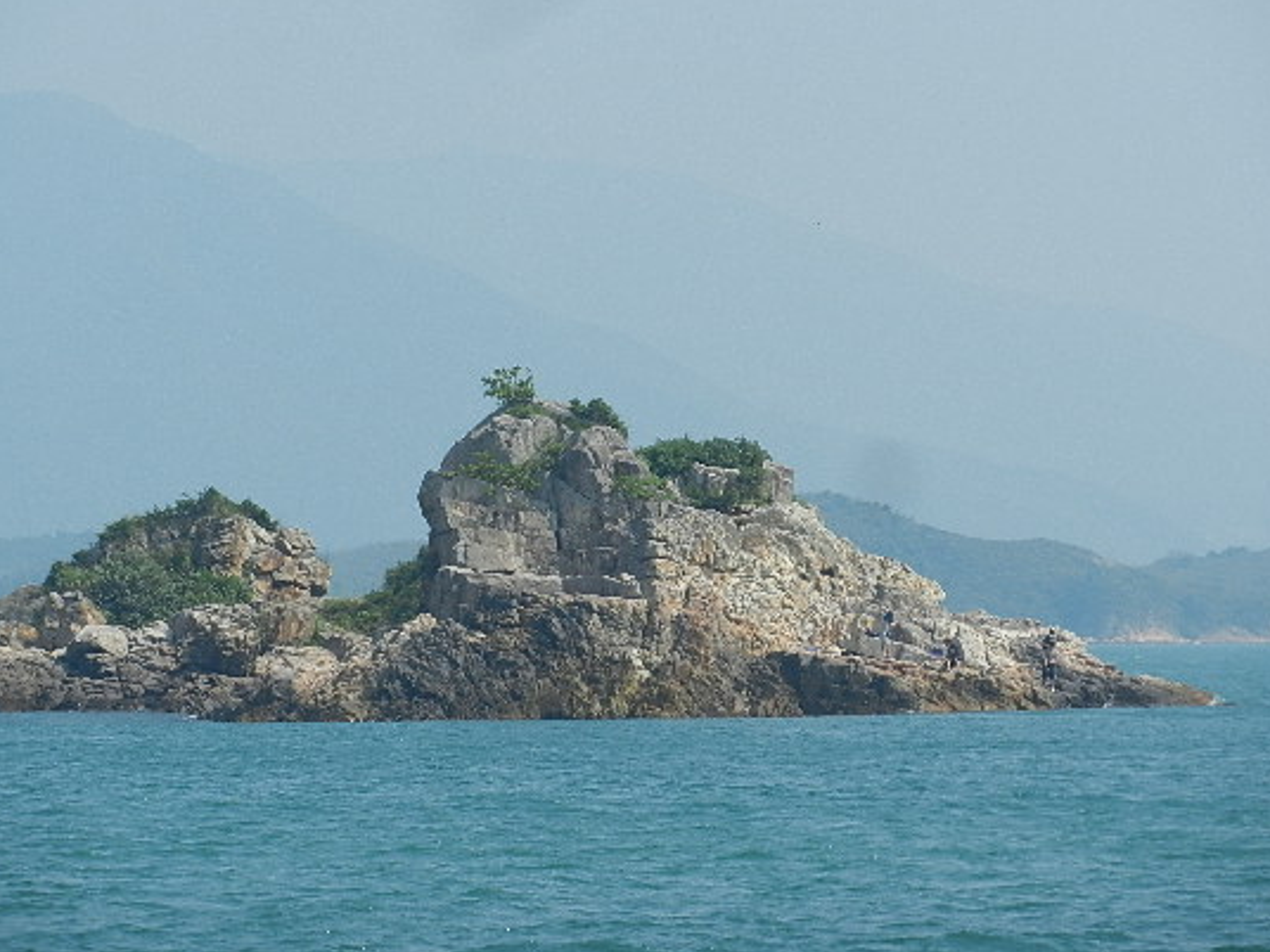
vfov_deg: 5.7
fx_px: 9502
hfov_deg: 7.6
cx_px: 581
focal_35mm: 259
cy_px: 443
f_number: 5.3
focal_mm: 39.1
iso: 160
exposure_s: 1/800
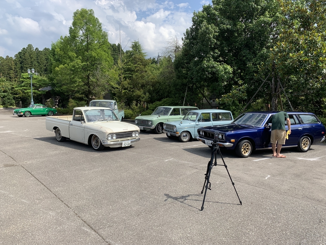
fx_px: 245
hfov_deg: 67.3
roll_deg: -2.4
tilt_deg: -2.3
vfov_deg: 53.1
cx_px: 163
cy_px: 122
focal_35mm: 26
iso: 25
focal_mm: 4.25
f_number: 1.8
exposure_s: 1/1880
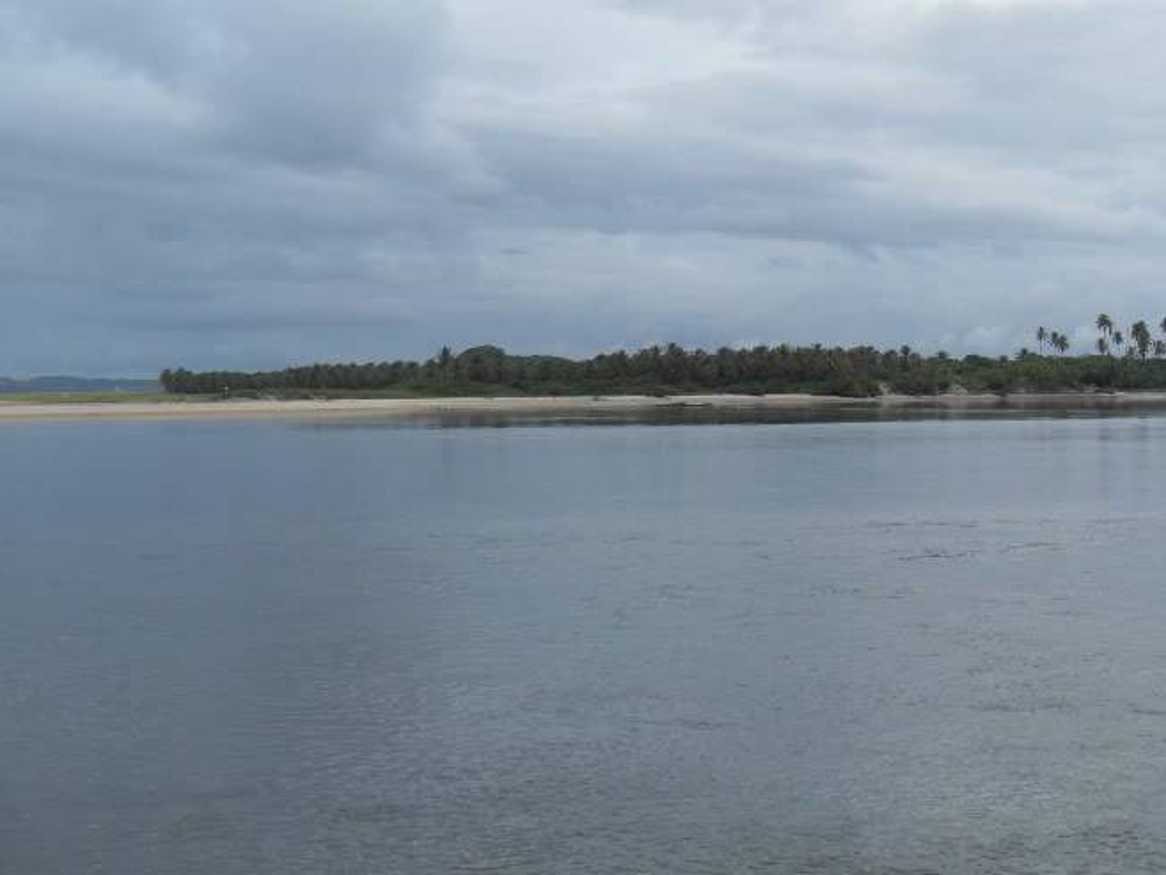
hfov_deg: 35.5
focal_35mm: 53
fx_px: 1786
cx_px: 854
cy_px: 426
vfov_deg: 27.5
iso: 80
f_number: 7
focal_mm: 6.3
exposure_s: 1/250
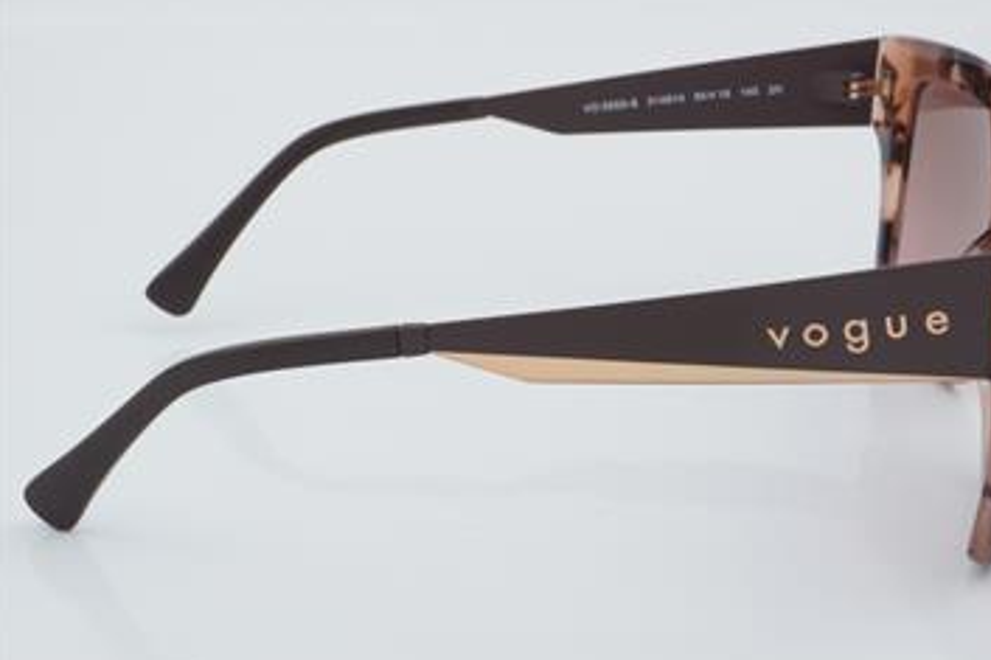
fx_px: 2339
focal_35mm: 85
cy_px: 309
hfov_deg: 23.9
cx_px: 550
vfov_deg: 16.1
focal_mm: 50
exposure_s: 1/4
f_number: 32
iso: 100
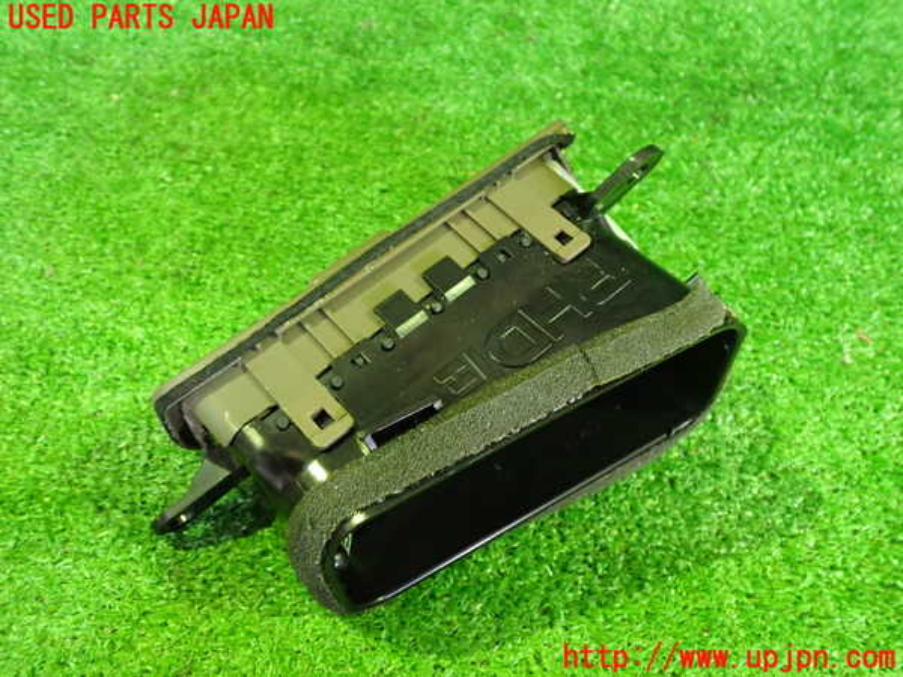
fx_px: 783
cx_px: 452
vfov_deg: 46.8
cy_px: 338
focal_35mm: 30
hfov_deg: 60.0
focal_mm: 5.4
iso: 800
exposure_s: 1/25
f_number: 2.3
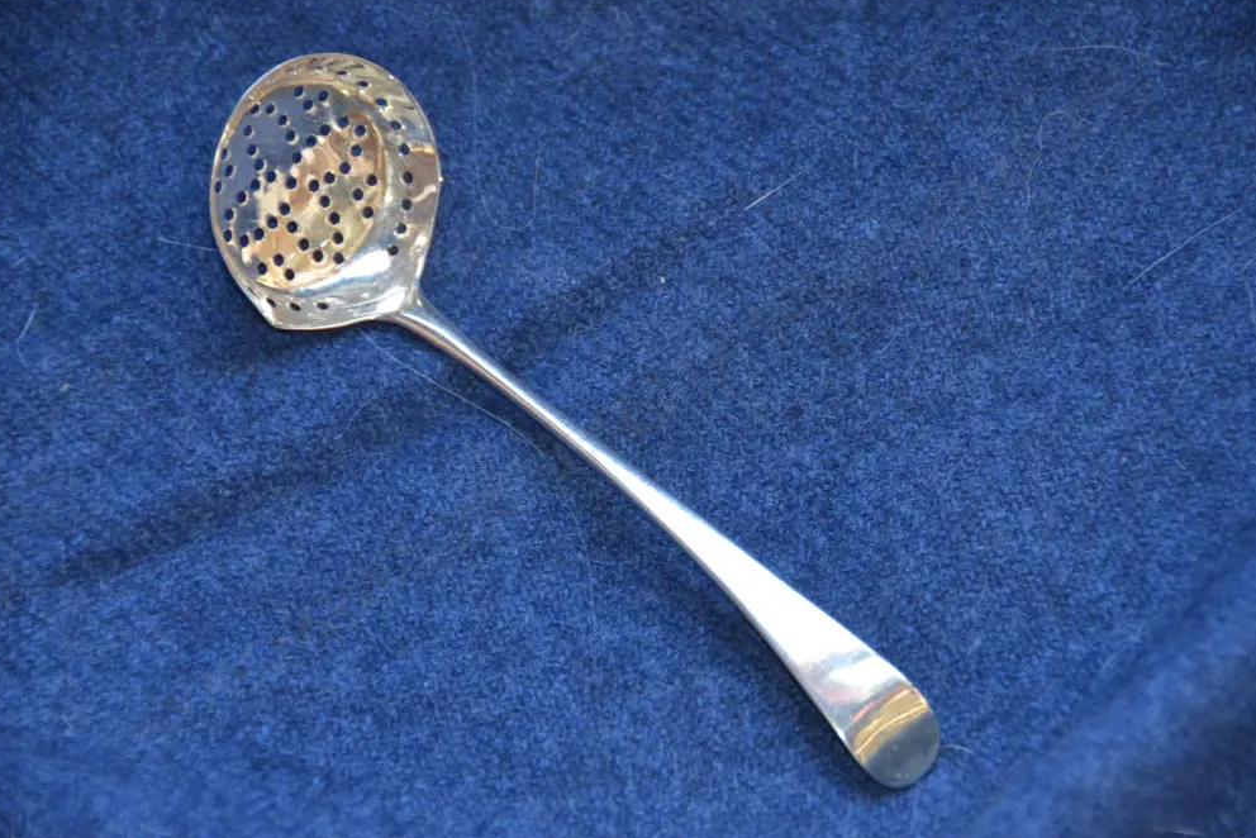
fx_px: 7277
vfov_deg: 6.6
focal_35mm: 209
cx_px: 637
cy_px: 413
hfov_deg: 9.9
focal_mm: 135
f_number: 5.6
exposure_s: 1/60
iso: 1800
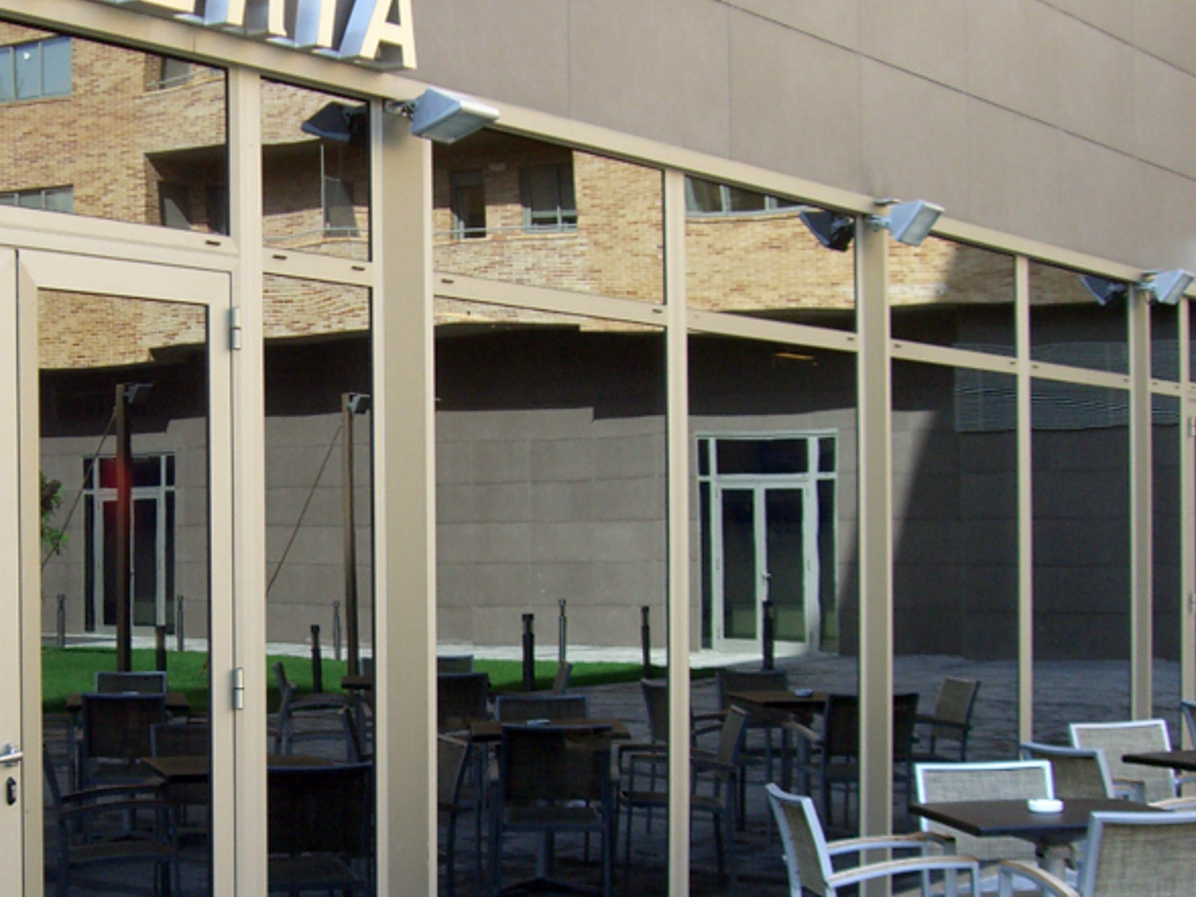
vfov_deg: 20.4
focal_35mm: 72
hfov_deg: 26.7
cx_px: 287
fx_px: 2488
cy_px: 546
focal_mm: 7.6
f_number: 3
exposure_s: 1/250
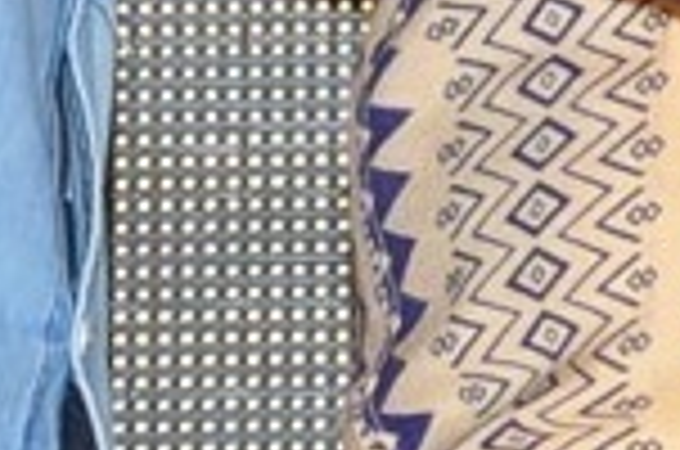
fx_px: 14853
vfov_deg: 1.7
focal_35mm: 788
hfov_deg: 2.6
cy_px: -830
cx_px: 1504
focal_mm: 66
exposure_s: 1/125
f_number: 7.1
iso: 500
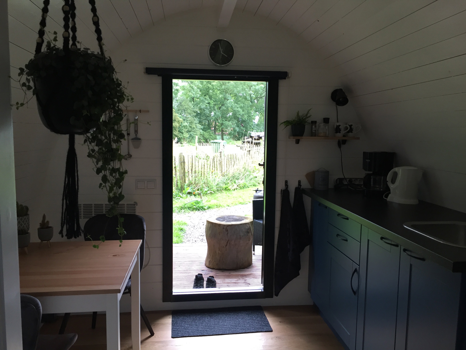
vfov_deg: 48.2
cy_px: 175
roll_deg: -1.6
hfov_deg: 61.7
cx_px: 233
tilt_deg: -6.0
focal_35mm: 29
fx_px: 390
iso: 40
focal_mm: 4.15
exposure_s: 1/33
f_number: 2.2
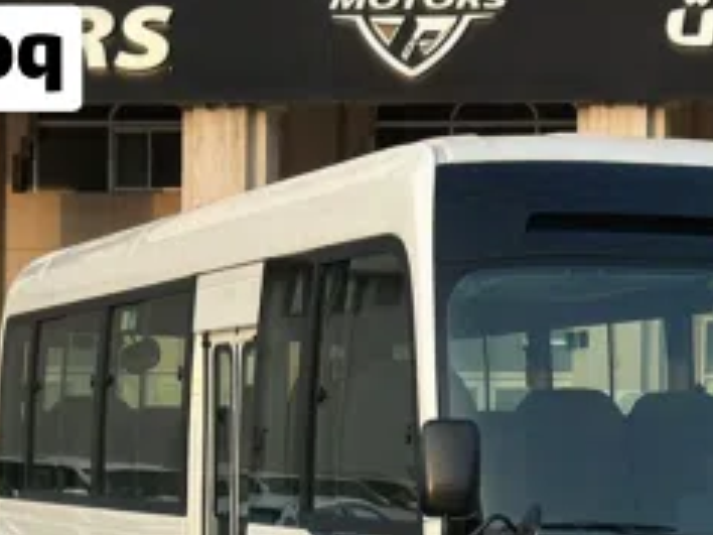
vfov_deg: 11.3
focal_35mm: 130
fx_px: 2678
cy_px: 547
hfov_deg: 15.1
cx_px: 538
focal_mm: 6.86
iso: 80
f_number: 1.78
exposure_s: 1/484
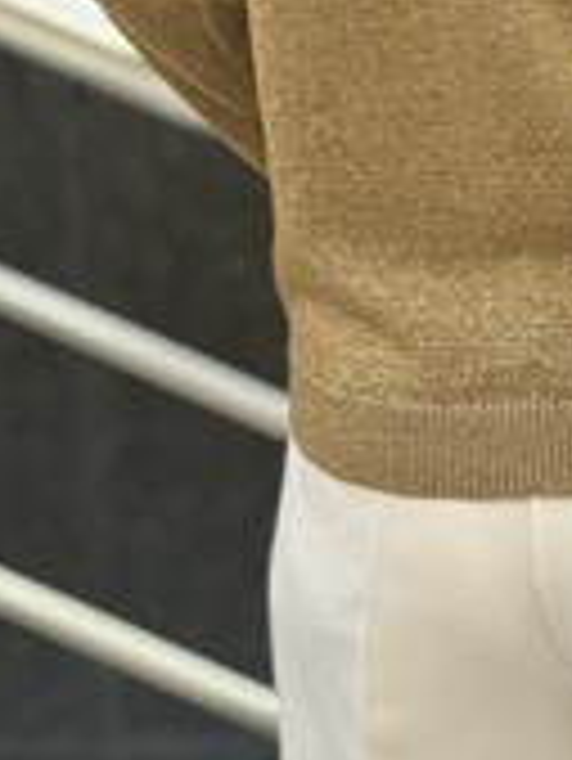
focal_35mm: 117
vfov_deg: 16.3
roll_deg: +2.8
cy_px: -101
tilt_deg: -8.2
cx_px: 613
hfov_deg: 12.5
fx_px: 2575
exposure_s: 1/564
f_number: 1.78
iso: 80
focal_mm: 6.86
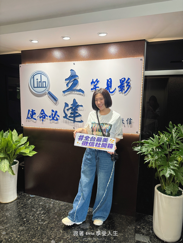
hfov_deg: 56.8
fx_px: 169
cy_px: 122
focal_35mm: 24
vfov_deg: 71.6
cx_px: 92
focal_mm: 6.76
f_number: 1.78
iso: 200
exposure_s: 1/120
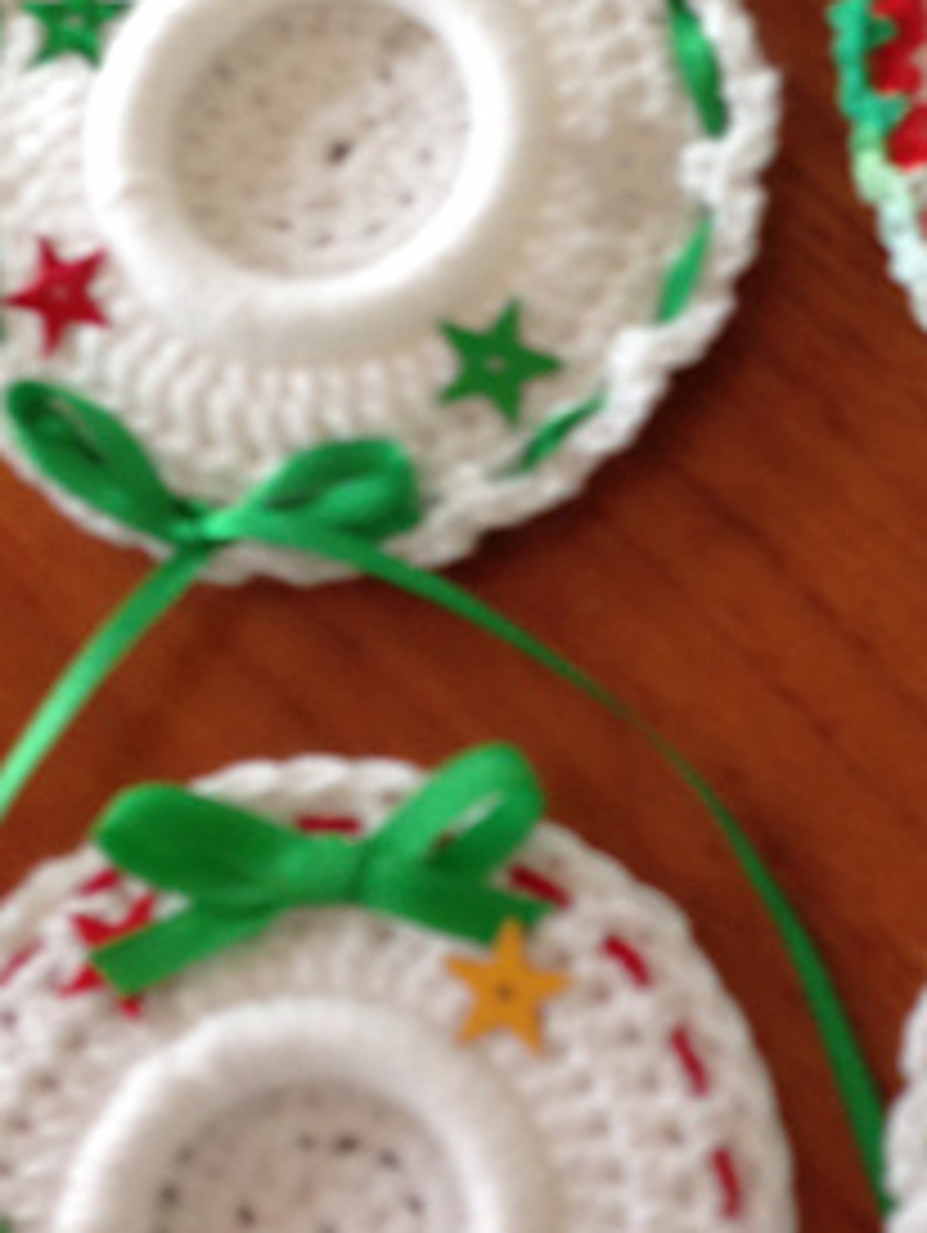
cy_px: 662
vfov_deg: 25.3
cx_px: 909
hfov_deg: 18.7
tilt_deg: -76.5
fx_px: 2745
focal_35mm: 77
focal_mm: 4.12
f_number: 2.4
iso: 80
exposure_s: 1/20
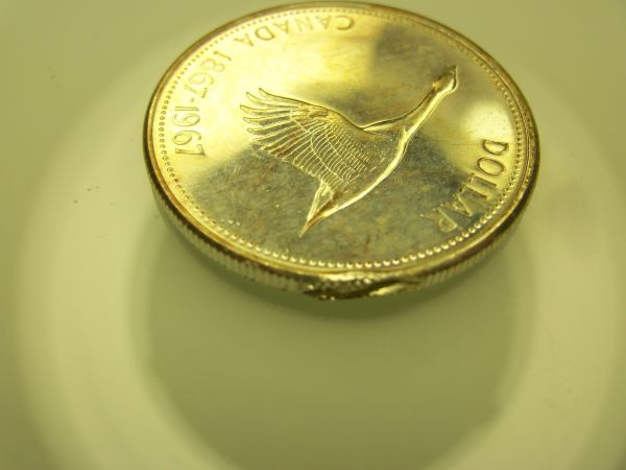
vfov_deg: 40.7
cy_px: 235
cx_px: 313
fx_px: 633
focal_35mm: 35
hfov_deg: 52.6
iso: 64
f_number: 3
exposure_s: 1/125
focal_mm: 6.3
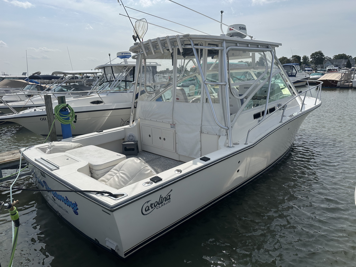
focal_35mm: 24
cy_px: 134
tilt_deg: -12.5
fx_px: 247
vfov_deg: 56.8
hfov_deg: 71.6
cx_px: 178
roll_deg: +1.6
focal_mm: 6.86
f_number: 1.78
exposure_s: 1/9709
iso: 80
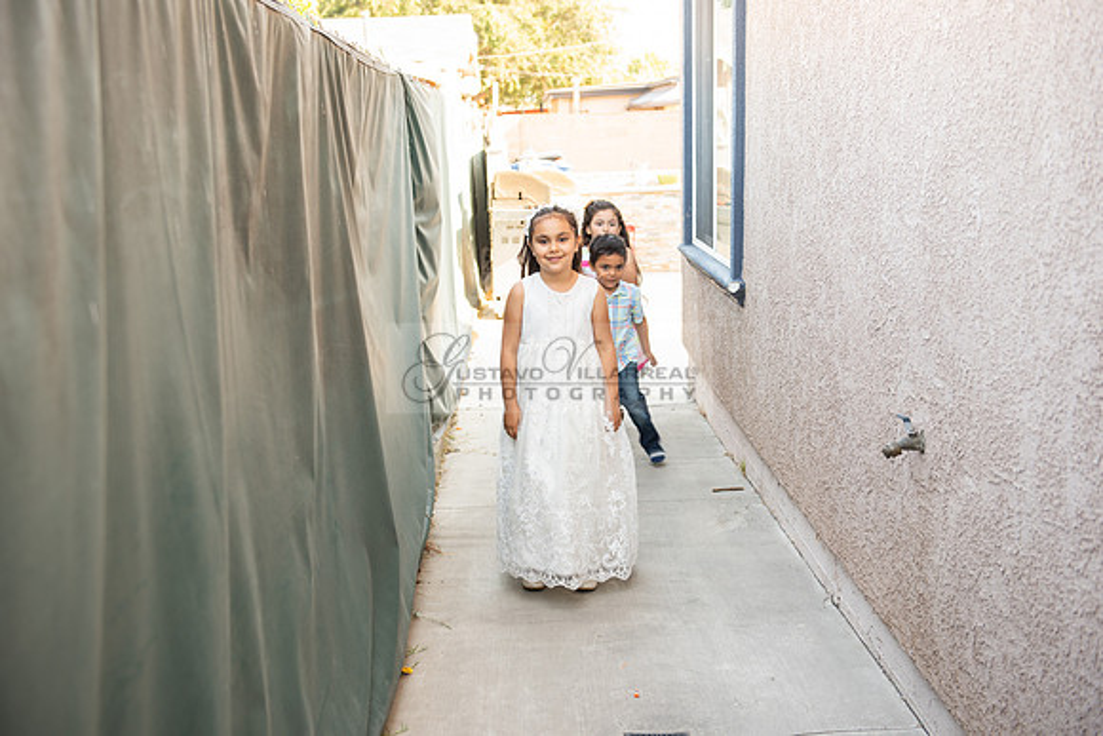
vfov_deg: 29.9
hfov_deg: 43.6
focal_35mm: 45
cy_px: 368
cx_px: 552
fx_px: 1379
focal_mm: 45
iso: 200
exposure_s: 1/80
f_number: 4
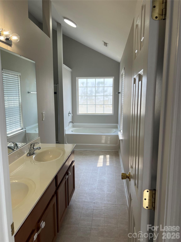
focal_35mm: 26
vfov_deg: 67.3
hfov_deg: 53.1
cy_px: 121
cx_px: 90
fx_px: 181
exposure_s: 1/342
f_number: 1.5
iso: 50
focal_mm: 5.7
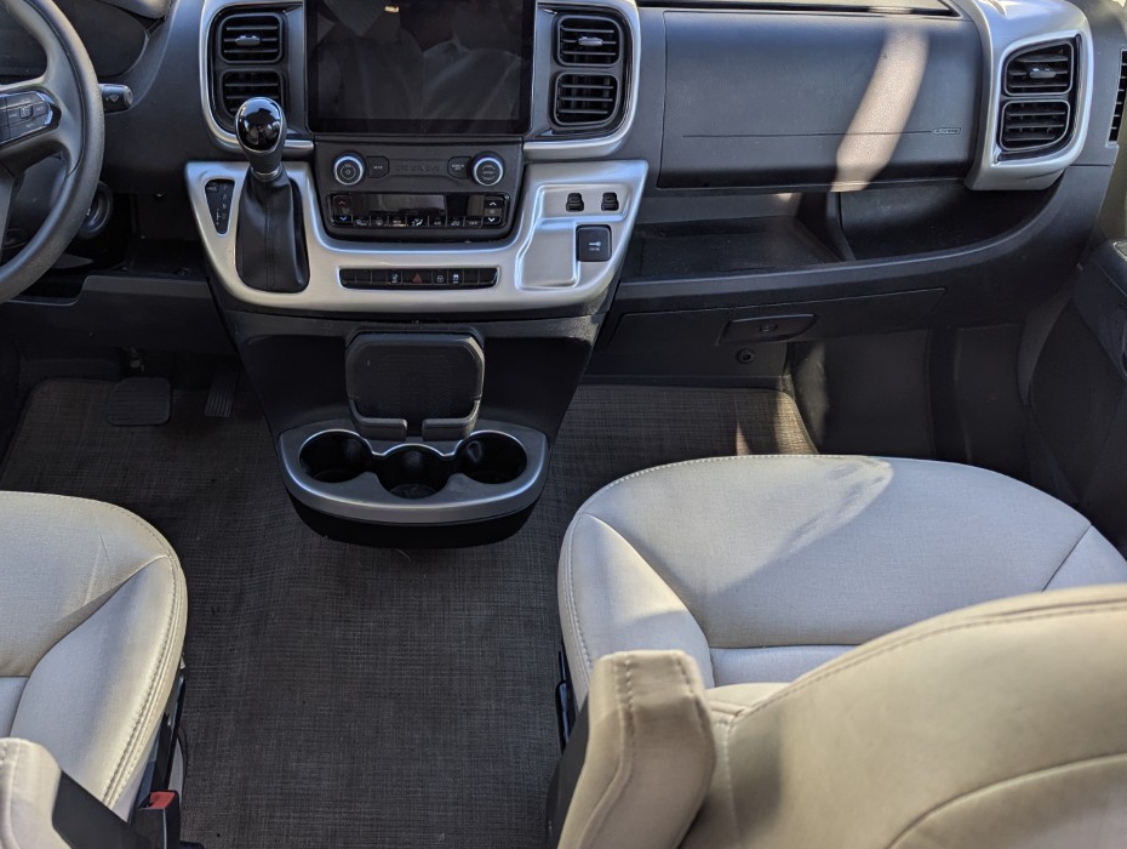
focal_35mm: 36
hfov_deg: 50.7
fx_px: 1174
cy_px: 320
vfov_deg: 39.5
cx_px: 411
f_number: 1.85
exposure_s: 1/300
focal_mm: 6.81
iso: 38
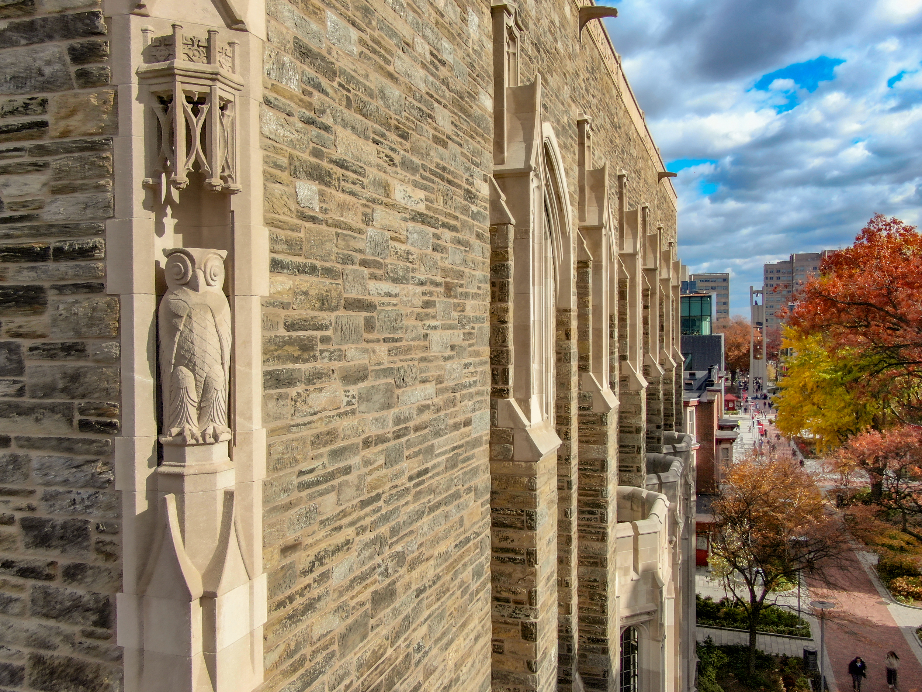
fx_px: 799
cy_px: 346
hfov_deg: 60.0
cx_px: 461
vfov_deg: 46.8
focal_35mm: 30
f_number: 3.1
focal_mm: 5.22
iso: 100
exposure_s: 1/1000
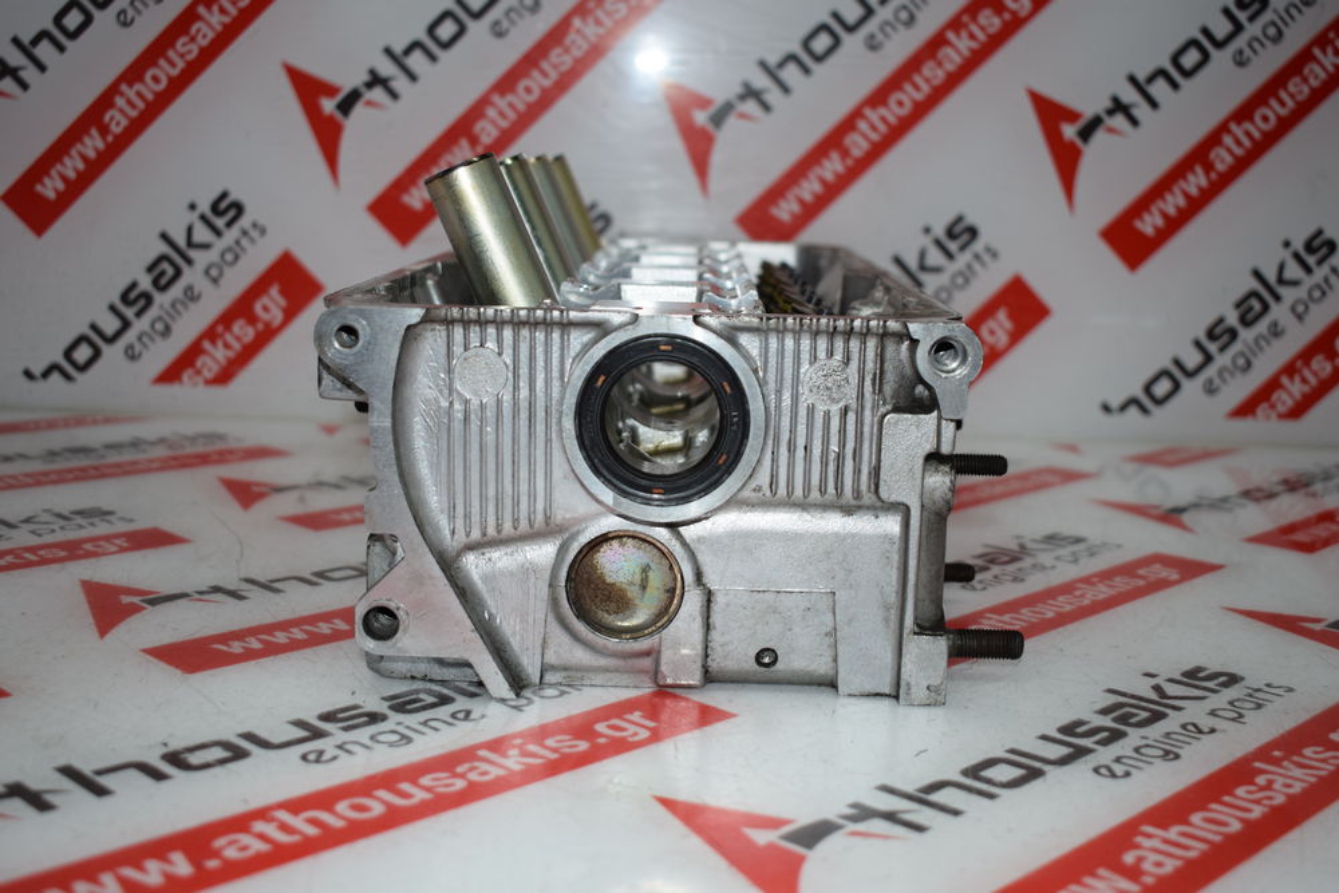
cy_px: 446
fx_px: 1618
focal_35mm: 44
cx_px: 670
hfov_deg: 45.0
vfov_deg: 30.9
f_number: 4.2
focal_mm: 29
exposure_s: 1/160
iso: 500
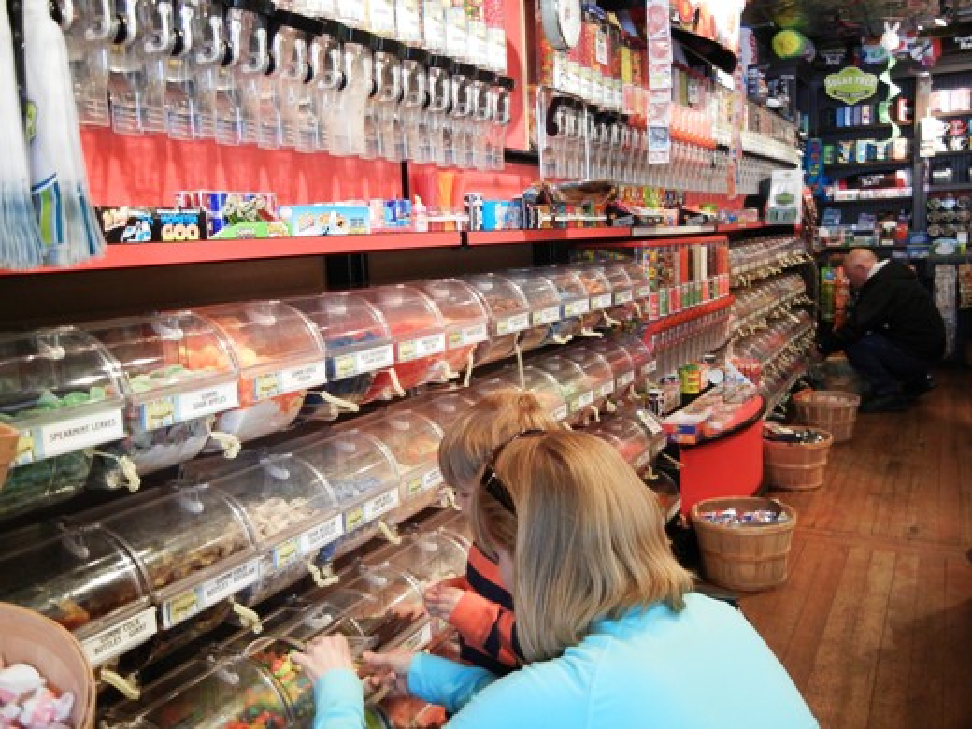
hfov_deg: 60.0
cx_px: 486
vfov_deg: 46.8
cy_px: 364
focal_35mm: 30
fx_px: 842
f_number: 3.5
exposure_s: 1/24.6
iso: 400
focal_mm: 5.4
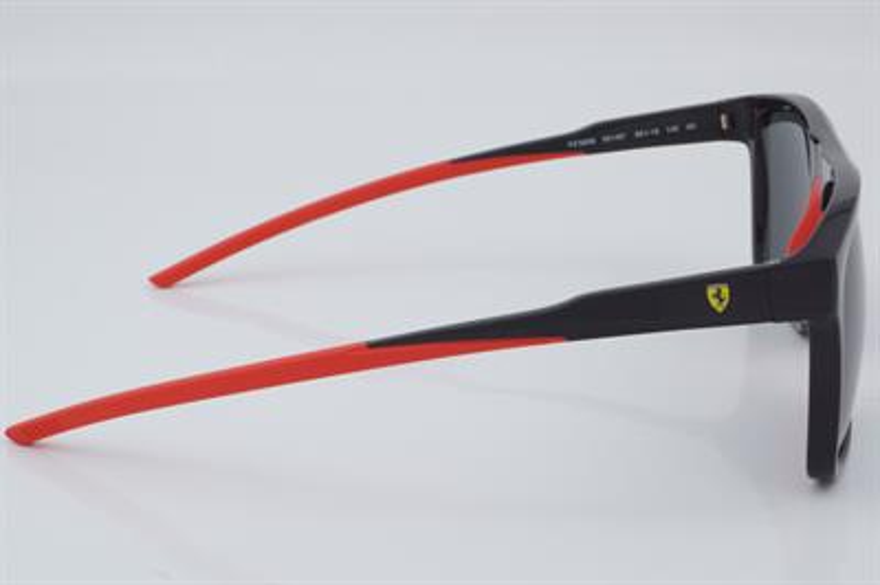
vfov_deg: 18.2
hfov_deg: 27.0
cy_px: 292
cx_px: 440
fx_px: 1832
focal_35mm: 75
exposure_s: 1/4
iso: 100
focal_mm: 50
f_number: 32
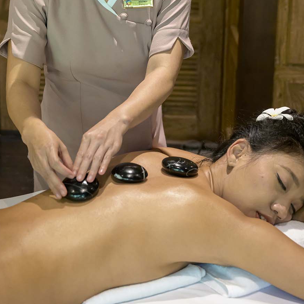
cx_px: 139
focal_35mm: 67
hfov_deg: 25.7
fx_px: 666
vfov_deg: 25.2
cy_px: 56
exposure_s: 1/200
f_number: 4.5
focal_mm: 48
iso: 5000
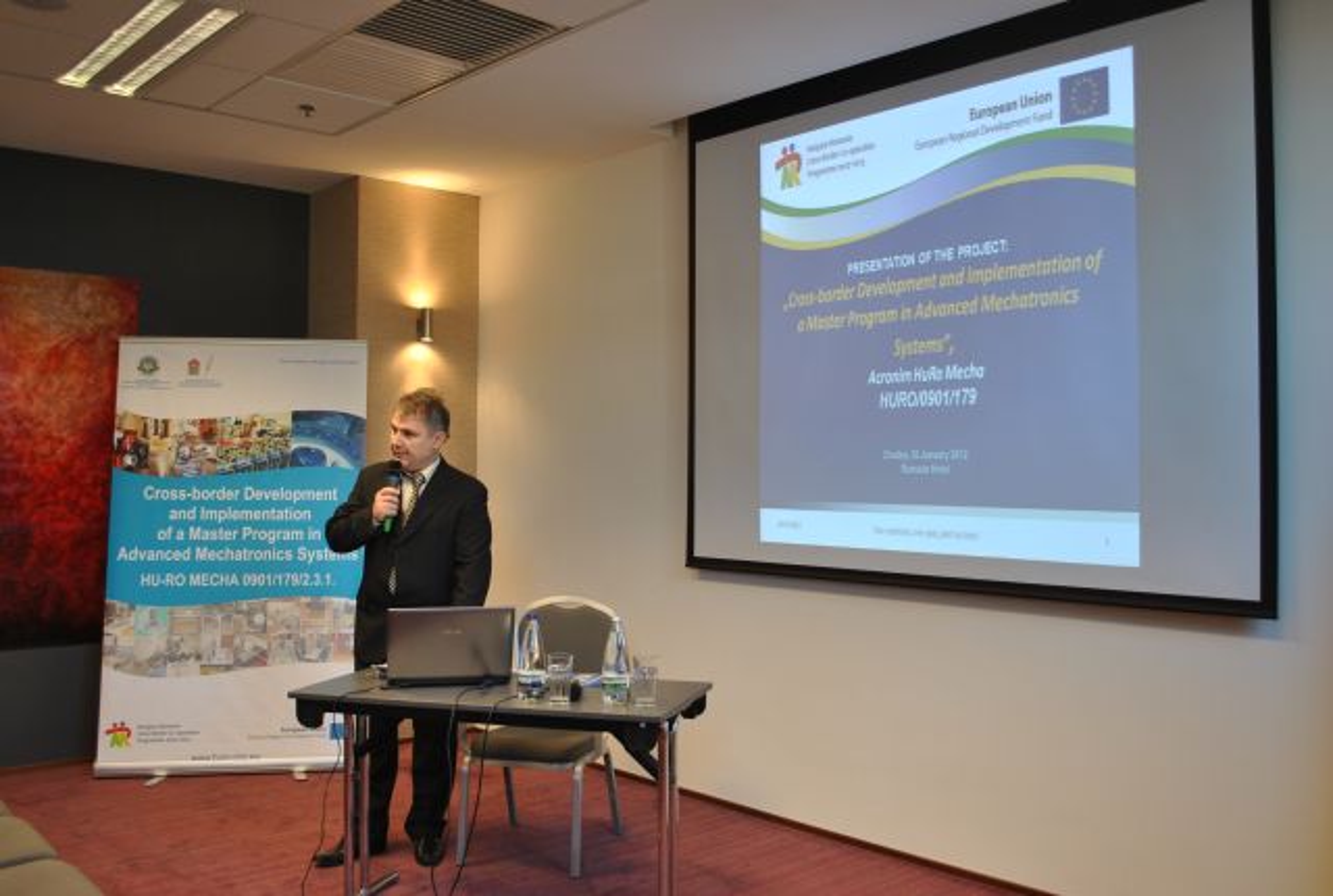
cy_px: 448
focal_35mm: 33
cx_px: 666
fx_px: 1225
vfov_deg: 40.2
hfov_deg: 57.1
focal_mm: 22
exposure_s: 1/30
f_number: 3.8
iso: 320
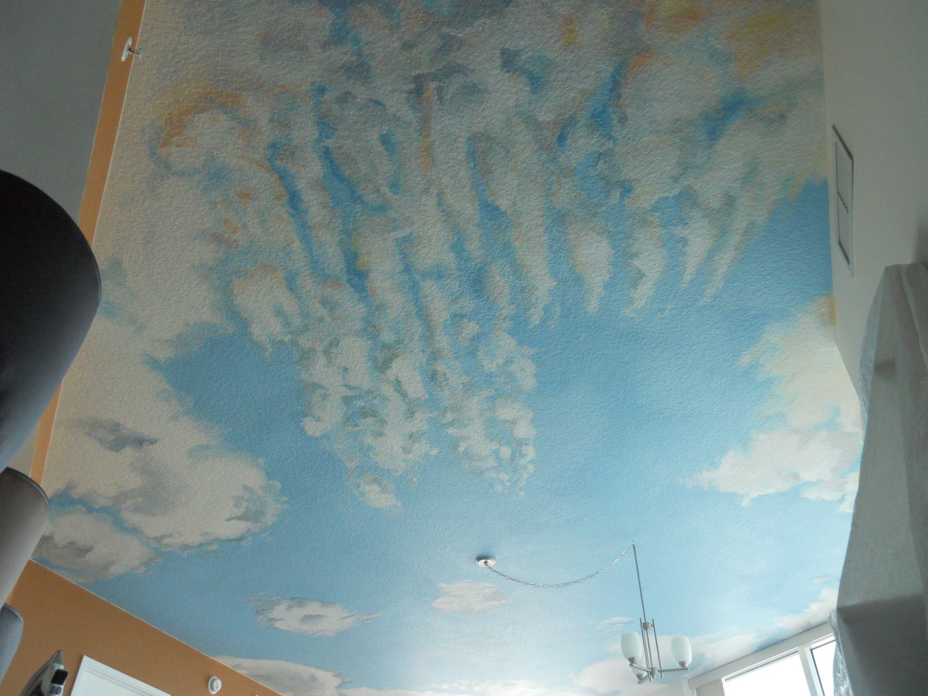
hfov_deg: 63.4
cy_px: 348
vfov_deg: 49.7
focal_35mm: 28
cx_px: 464
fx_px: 751
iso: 400
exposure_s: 1/250
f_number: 2.7
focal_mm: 5
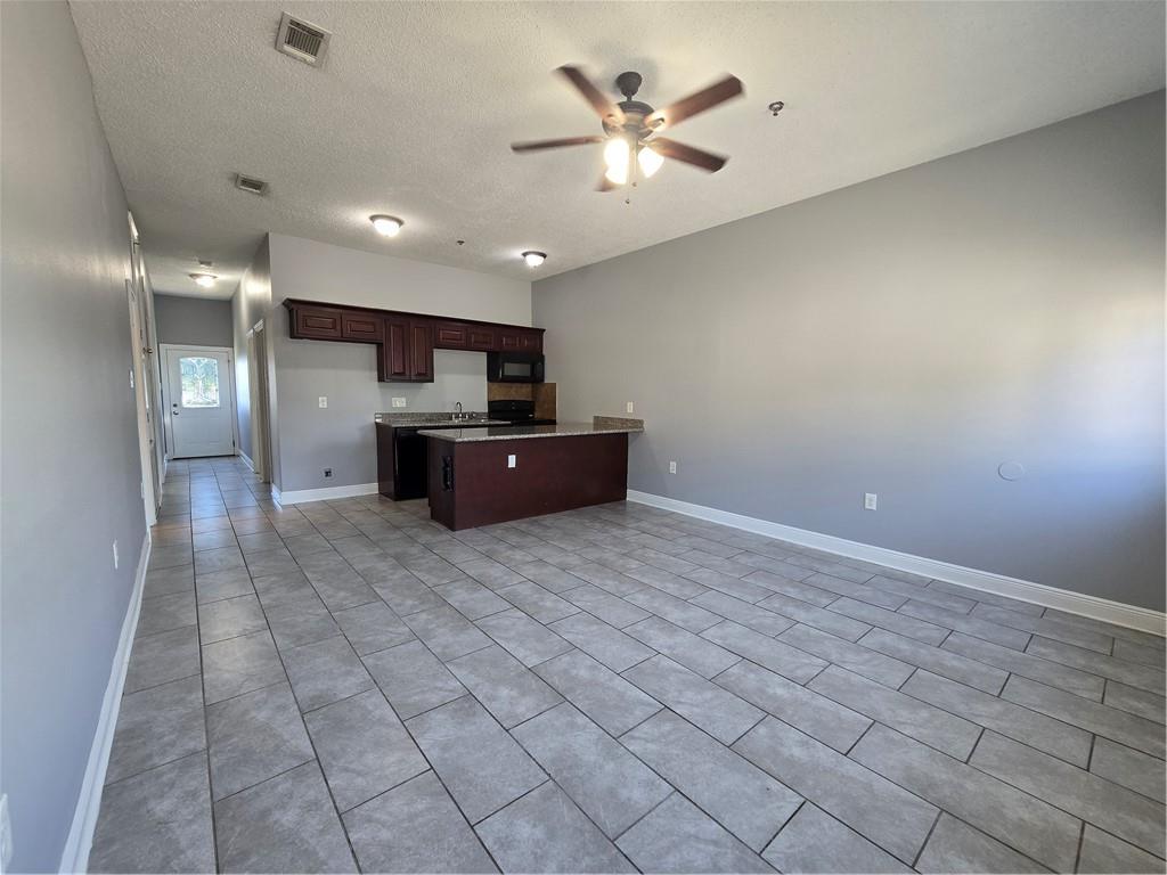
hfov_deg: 106.2
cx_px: 584
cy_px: 438
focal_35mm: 13
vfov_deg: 89.9
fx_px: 438
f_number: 2.2
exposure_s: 1/60
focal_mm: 2.2
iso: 160
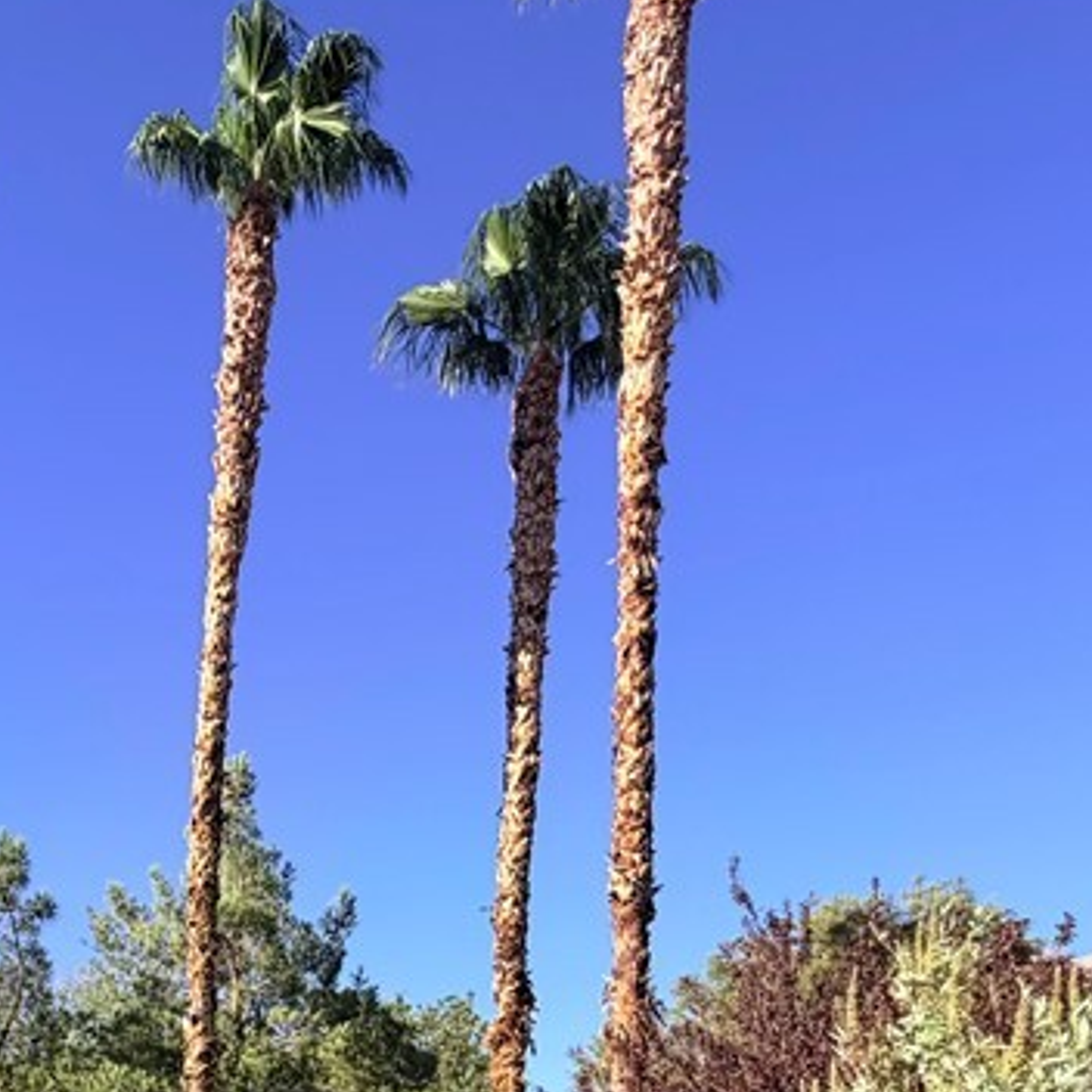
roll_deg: -0.9
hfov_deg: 42.4
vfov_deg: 40.2
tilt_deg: +8.0
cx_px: 115
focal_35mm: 36
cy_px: 1098
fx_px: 1285
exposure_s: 1/770
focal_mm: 2.22
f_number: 2.2
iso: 32
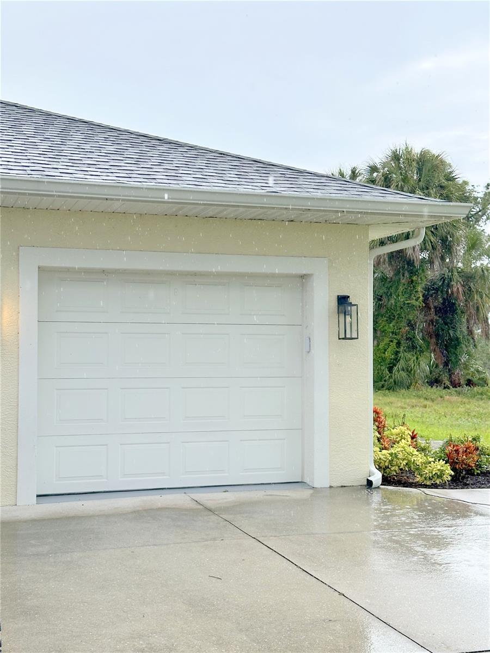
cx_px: 245
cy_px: 326
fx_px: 906
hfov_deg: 30.3
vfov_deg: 39.7
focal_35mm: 48
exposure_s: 1/714
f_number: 1.78
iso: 64
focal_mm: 6.86
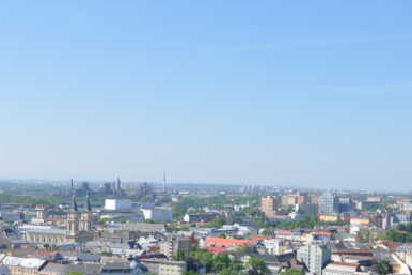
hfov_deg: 35.6
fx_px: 641
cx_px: 223
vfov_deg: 23.8
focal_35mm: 56
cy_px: 224
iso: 200
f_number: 9
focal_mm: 18
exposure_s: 1/320
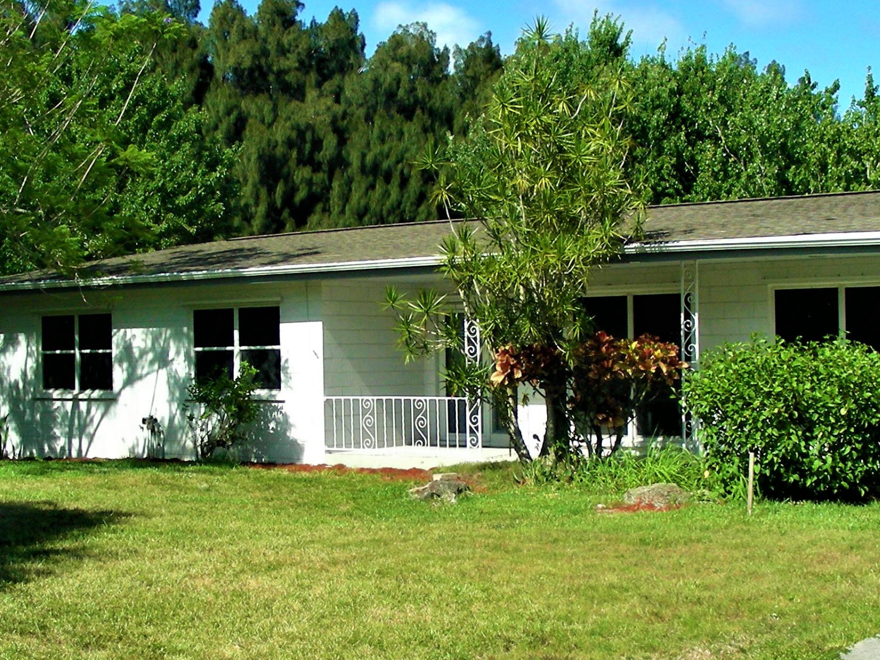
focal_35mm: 64
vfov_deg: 22.9
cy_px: 347
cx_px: 435
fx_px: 1627
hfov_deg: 30.3
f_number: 4
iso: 50
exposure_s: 1/616
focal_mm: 6.3
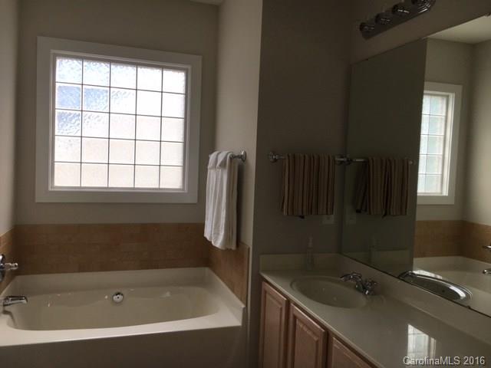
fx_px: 411
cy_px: 184
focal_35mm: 29
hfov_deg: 61.7
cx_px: 246
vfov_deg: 48.2
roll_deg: -1.9
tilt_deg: -4.0
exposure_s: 1/120
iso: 32
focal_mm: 4.15
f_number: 2.2
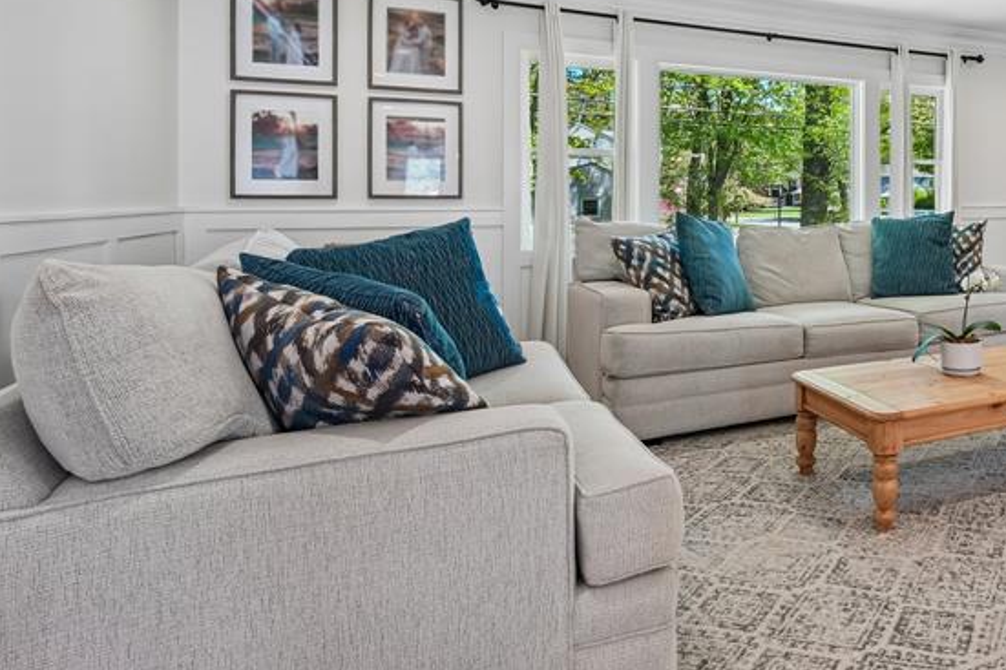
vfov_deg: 48.1
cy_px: 186
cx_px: 915
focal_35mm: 26
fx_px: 726
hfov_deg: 58.7
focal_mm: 14
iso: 400
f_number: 8
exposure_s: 1/20
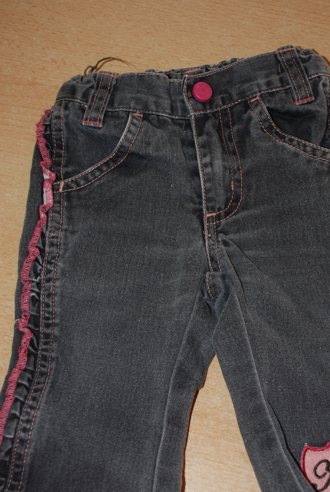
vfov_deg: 36.1
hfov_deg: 24.6
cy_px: 298
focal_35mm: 55
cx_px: 210
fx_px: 754
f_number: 4
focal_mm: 28
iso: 200
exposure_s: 1/60
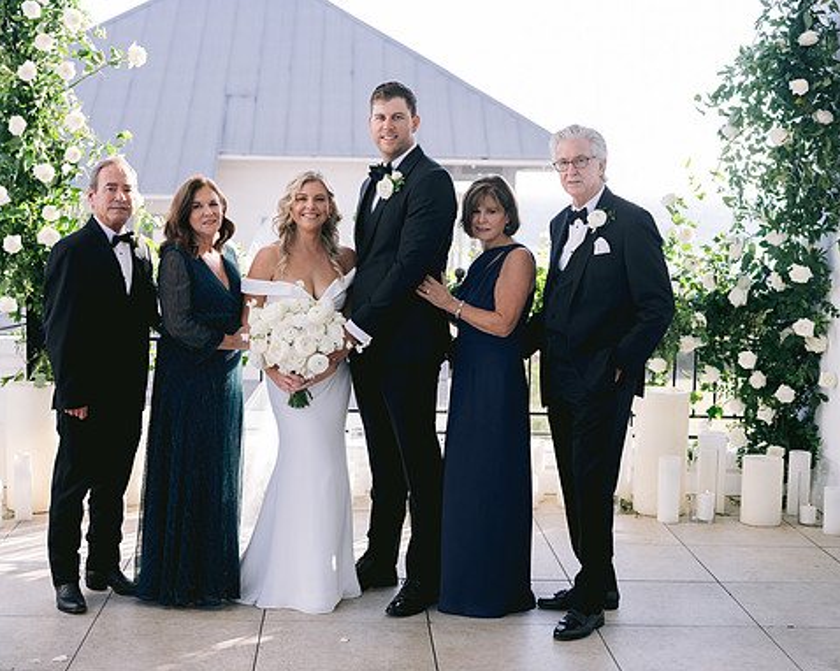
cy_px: 338
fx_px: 1416
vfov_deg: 26.7
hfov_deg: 32.9
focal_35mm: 57
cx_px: 339
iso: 200
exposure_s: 1/640
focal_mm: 50
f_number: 2.8
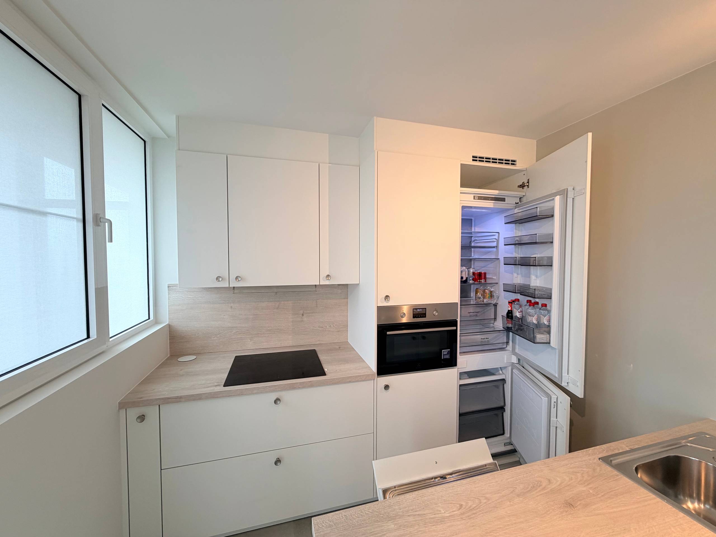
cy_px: 268
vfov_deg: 85.7
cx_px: 358
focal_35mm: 14
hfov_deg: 102.1
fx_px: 290
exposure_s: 1/100
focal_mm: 2.22
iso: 64
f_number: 2.2
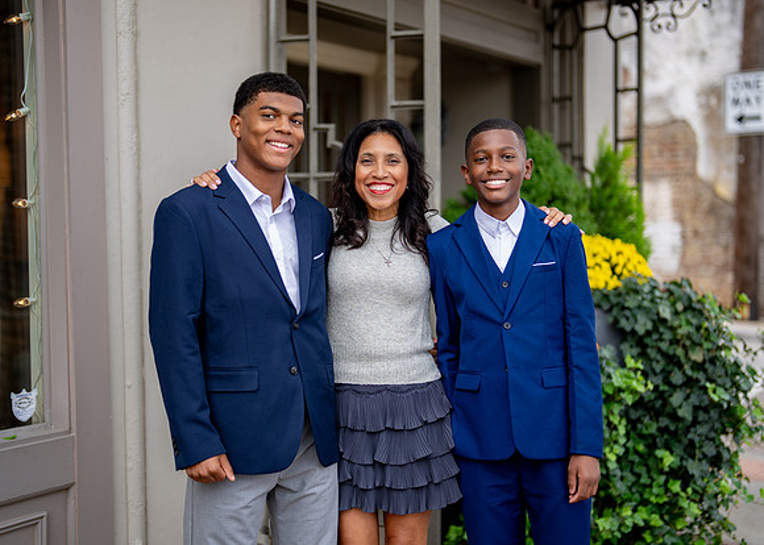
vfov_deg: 26.2
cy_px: 266
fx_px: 1173
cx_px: 364
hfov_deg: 36.1
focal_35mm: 54
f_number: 1.2
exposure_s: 1/2000
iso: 100
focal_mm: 50
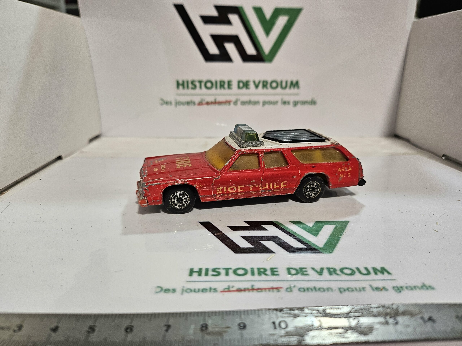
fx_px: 320
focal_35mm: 24
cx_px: 231
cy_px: 173
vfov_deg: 56.8
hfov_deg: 71.6
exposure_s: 1/100
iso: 125
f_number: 1.8
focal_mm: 5
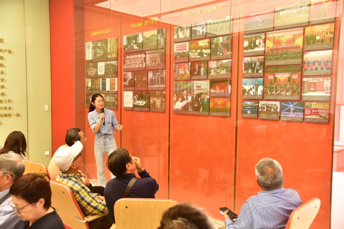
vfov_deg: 38.9
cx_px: 172
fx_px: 325
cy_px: 114
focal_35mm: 34
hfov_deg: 55.8
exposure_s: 1/125
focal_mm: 34
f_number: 4.5
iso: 1250
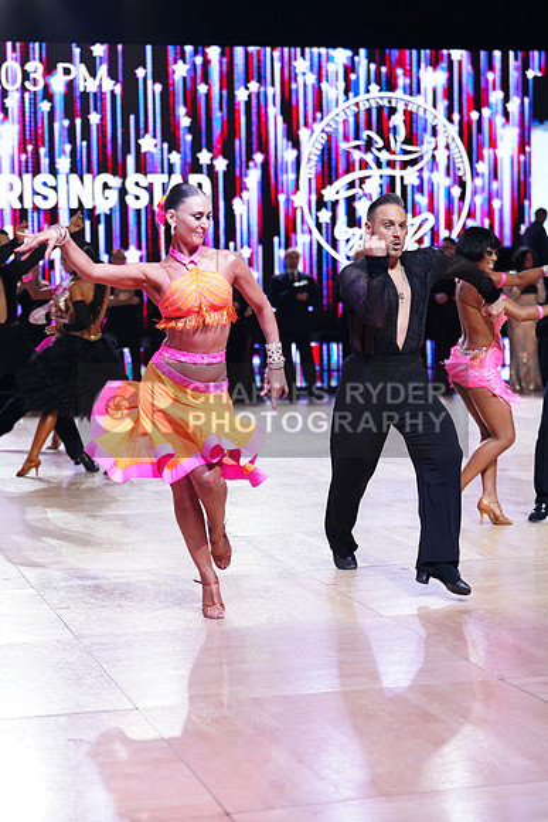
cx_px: 274
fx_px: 1757
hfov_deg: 17.7
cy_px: 411
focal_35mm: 77
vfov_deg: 26.3
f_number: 2.8
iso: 2000
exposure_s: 1/640
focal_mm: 77
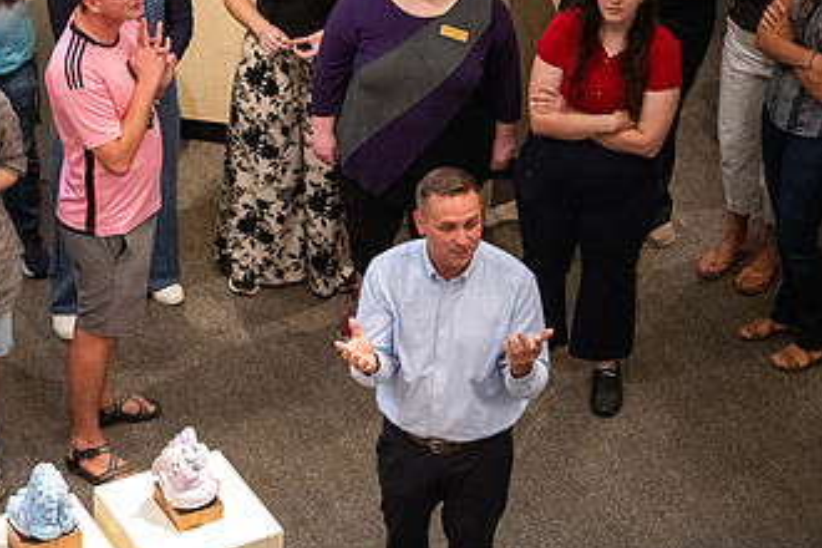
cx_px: 130
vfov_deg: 11.4
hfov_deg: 16.9
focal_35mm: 120
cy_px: 321
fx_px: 2740
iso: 5000
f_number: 2.8
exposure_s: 1/250
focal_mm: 68
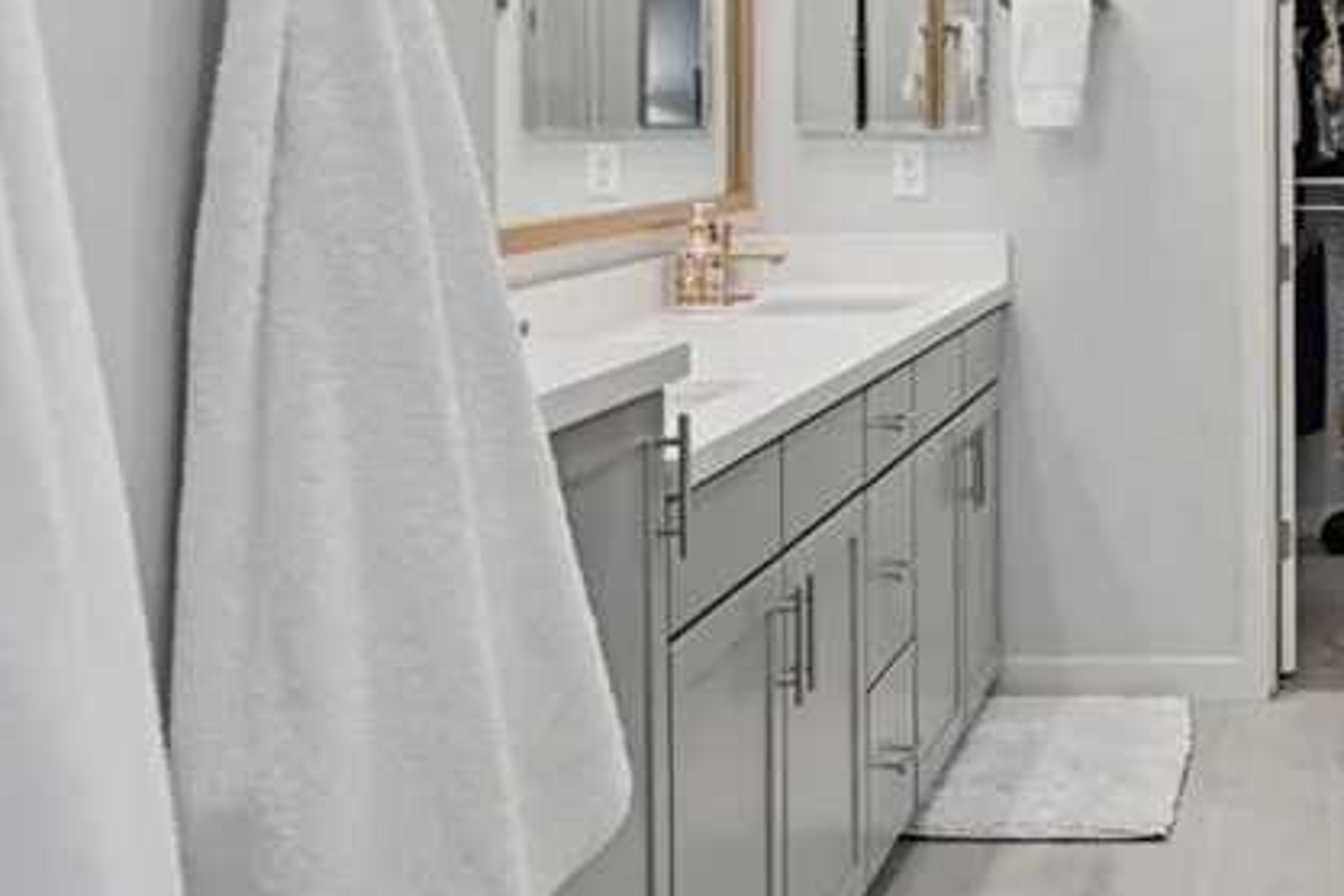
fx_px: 2202
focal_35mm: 59
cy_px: 118
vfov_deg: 22.5
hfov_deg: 31.7
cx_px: 1305
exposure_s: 1/250
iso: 500
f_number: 9
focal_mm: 24
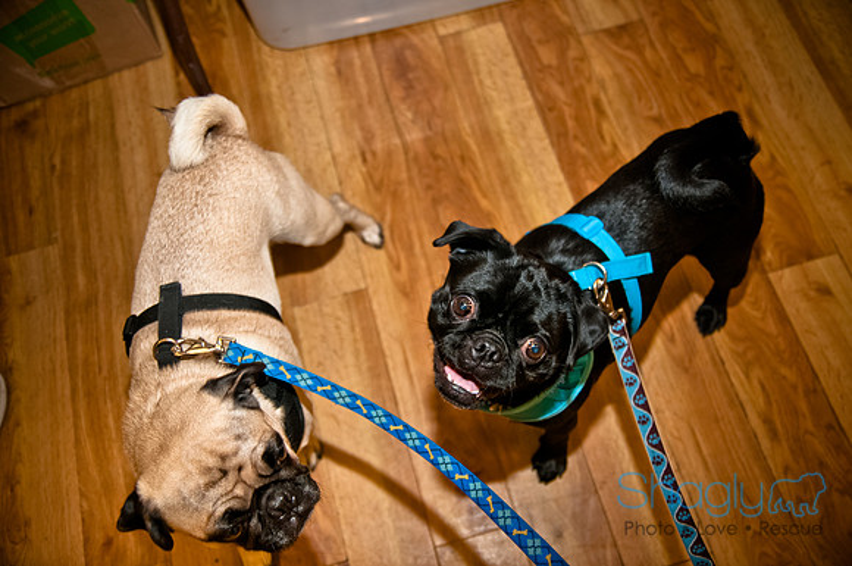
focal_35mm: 36
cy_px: 283
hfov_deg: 53.2
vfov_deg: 36.8
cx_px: 426
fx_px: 851
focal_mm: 24
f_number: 2.8
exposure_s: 1/125
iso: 200
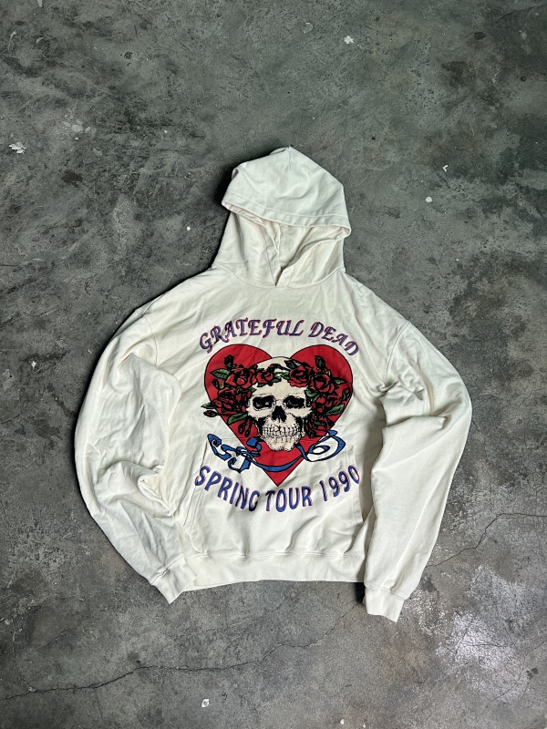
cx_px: 274
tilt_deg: -77.9
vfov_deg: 67.3
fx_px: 548
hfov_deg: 53.1
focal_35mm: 26
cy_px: 364
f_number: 1.5
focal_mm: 5.7
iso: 50
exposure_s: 1/769
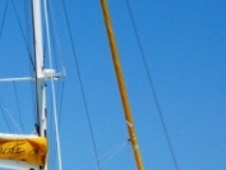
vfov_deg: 5.2
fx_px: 1882
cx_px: -14
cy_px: 189
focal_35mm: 288
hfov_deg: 6.8
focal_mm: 16.8
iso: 100
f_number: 16
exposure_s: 1/160
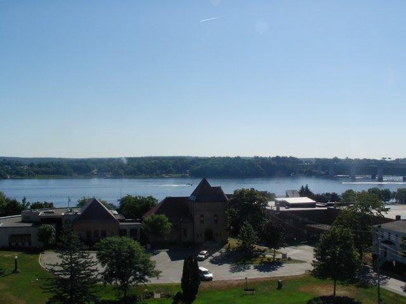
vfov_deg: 37.7
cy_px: 152
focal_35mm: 38
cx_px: 203
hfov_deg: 49.0
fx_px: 446
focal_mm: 5.9
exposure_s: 1/414
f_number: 8
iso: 50
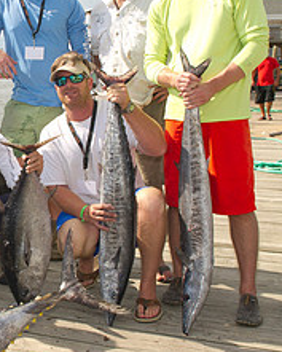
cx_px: -18
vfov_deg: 31.9
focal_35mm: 59
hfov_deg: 24.3
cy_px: 159
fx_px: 615
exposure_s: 1/250
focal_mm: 24
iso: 125
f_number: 8
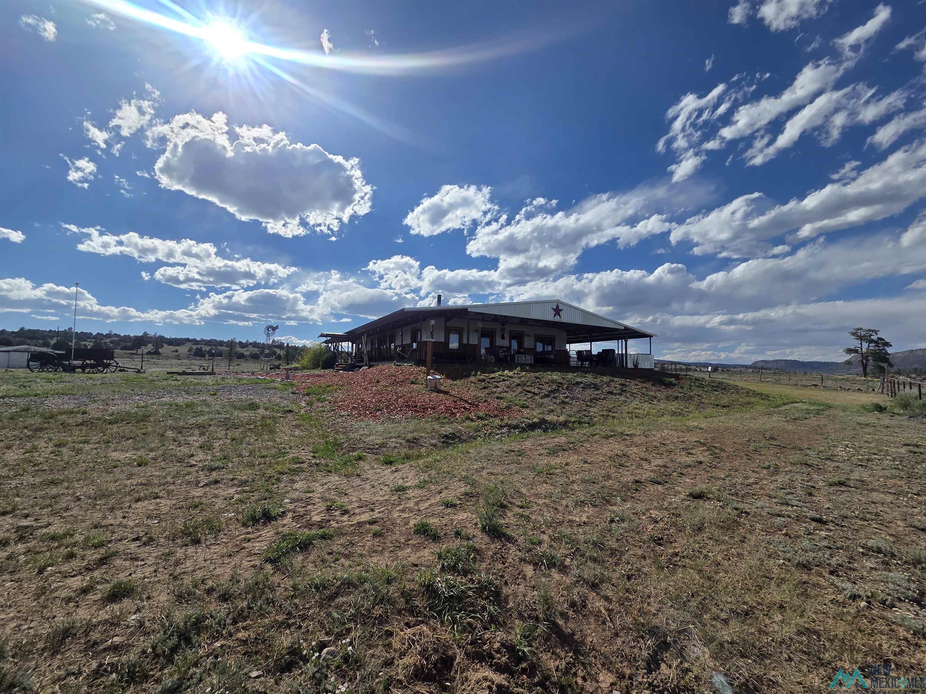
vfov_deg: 89.9
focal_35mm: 13
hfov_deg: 106.2
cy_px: 347
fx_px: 348
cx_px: 463
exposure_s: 1/6939
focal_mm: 2.2
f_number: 2.2
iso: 50
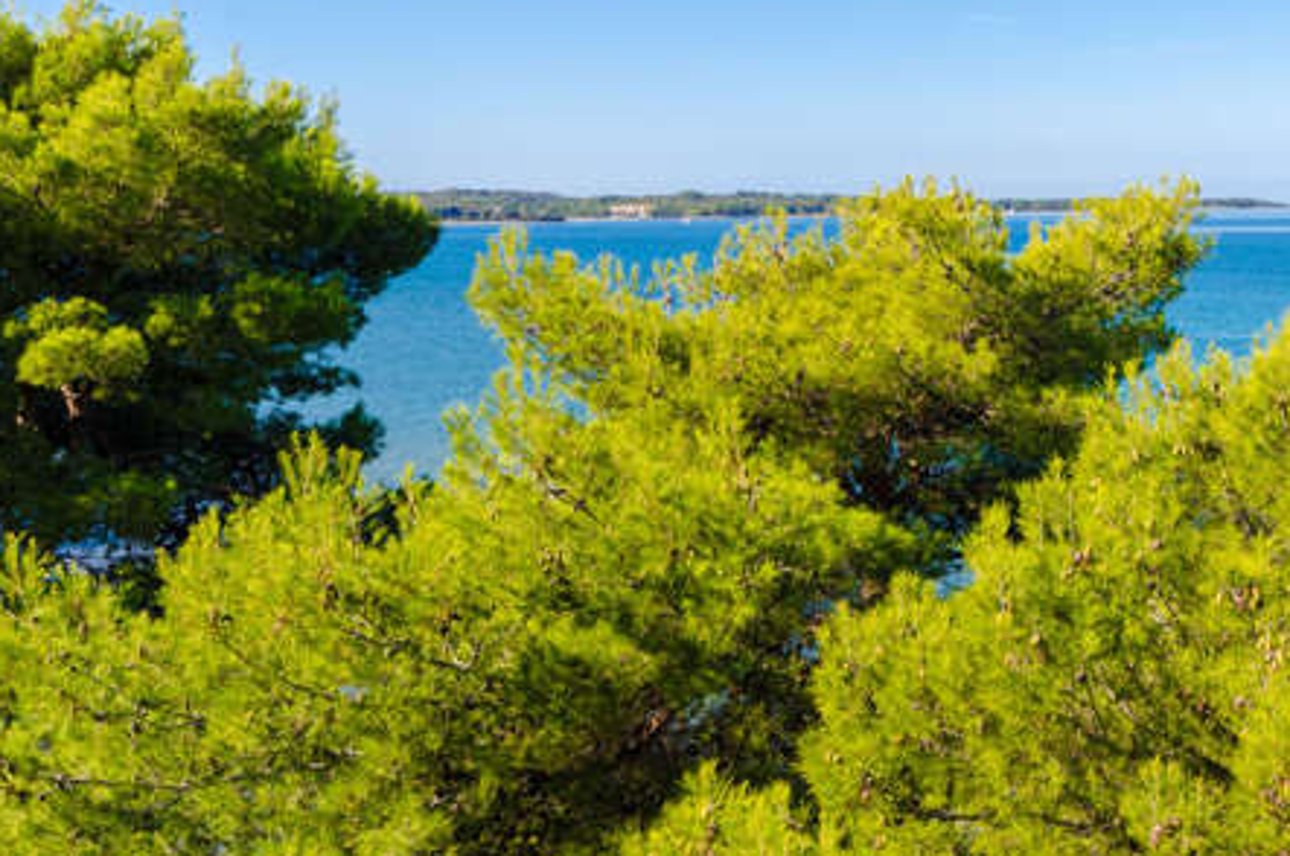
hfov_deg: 36.7
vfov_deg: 25.7
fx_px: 1861
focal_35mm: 52
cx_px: 1063
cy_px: 240
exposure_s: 1/250
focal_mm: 20
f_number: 10
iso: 220
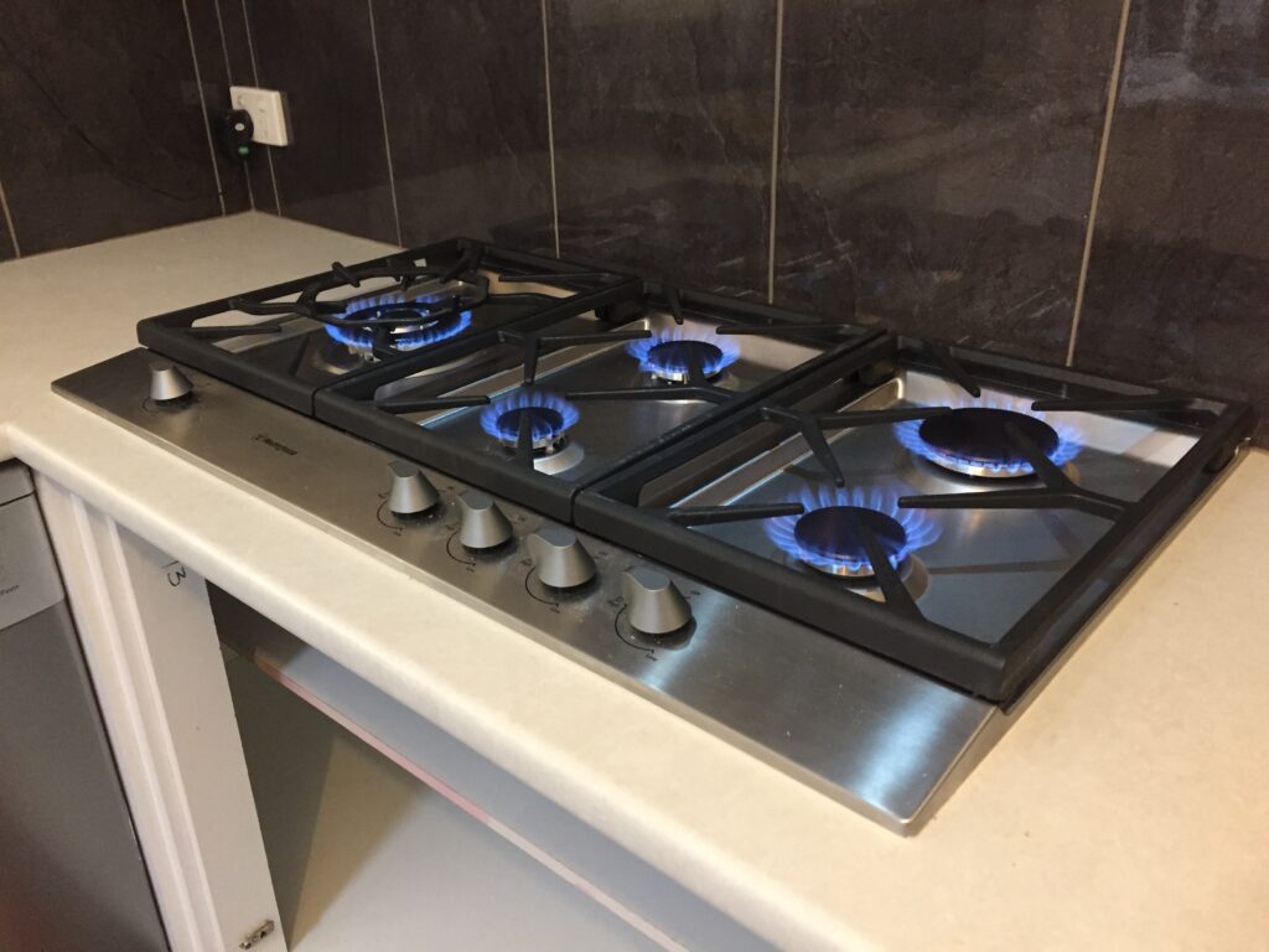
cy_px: 476
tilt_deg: -26.0
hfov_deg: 61.7
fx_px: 1063
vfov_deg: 48.2
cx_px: 634
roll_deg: +1.0
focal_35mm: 29
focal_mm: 4.15
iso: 250
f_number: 2.2
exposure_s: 1/25
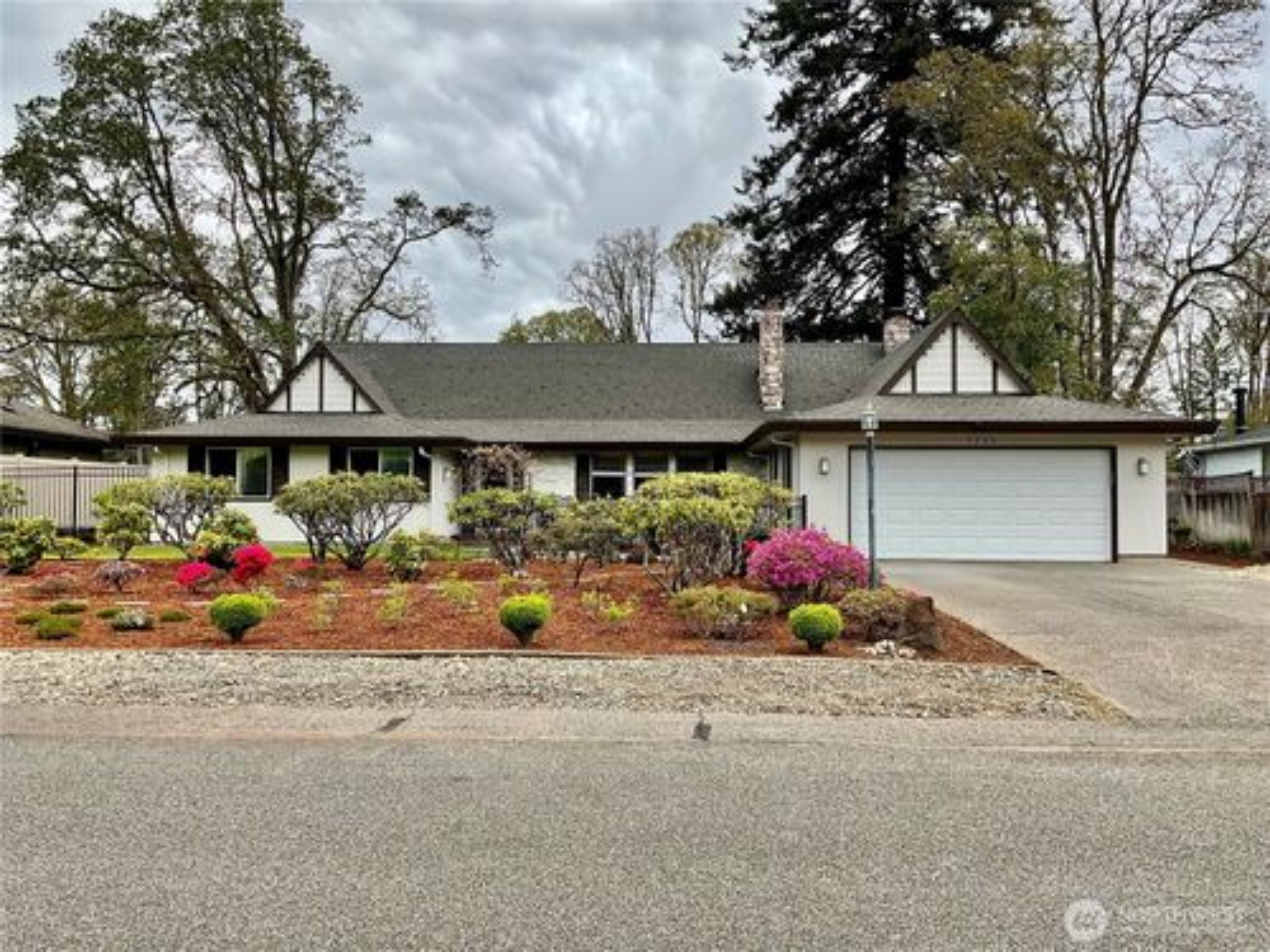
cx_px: 635
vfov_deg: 48.2
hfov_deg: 61.7
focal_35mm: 29
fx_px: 1064
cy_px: 476
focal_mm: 3
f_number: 1.8
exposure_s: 1/804
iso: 16
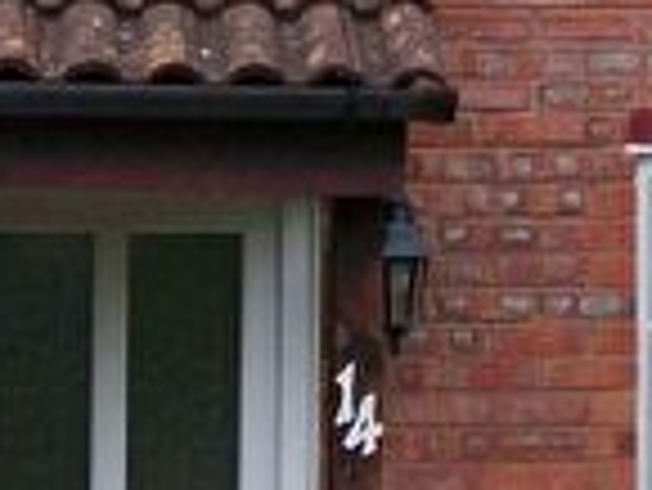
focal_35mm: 174
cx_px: 292
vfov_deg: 8.4
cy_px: -232
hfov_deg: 11.4
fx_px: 3280
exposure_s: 1/250
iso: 64
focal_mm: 6
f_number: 2.7
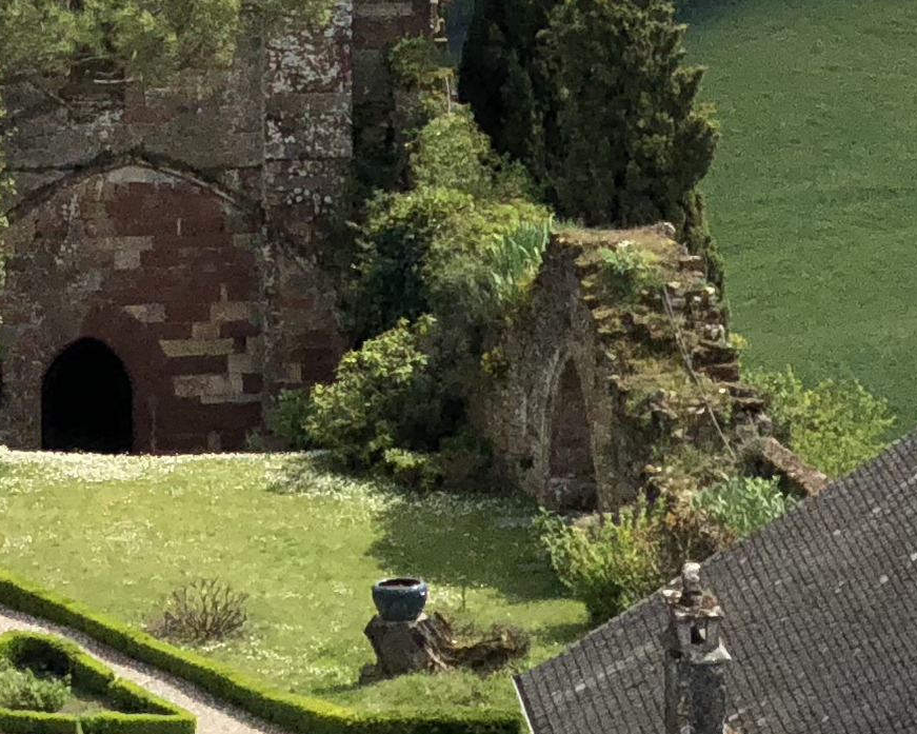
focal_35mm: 233
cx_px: -206
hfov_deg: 8.2
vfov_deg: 6.5
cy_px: -434
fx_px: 6324
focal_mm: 6
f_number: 2.4
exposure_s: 1/2525
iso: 16
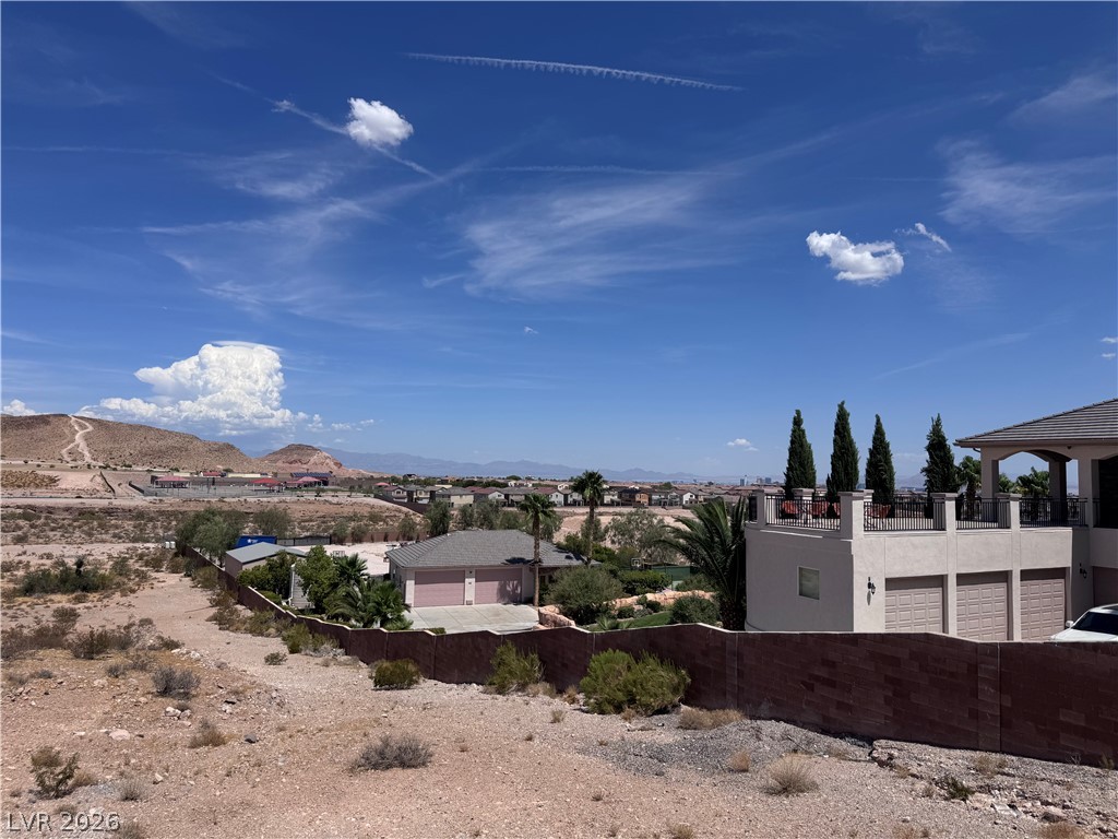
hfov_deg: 71.6
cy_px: 420
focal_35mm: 24
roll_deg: -1.0
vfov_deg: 56.8
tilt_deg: +4.2
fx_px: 775
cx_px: 559
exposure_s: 1/10417
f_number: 1.78
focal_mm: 6.76
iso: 80
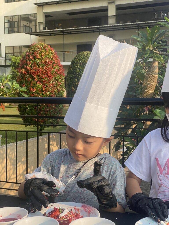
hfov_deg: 28.0
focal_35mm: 52
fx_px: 338
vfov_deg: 36.8
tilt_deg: -4.4
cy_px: 112
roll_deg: +2.6
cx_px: 84
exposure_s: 1/749
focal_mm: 6
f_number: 2
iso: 20
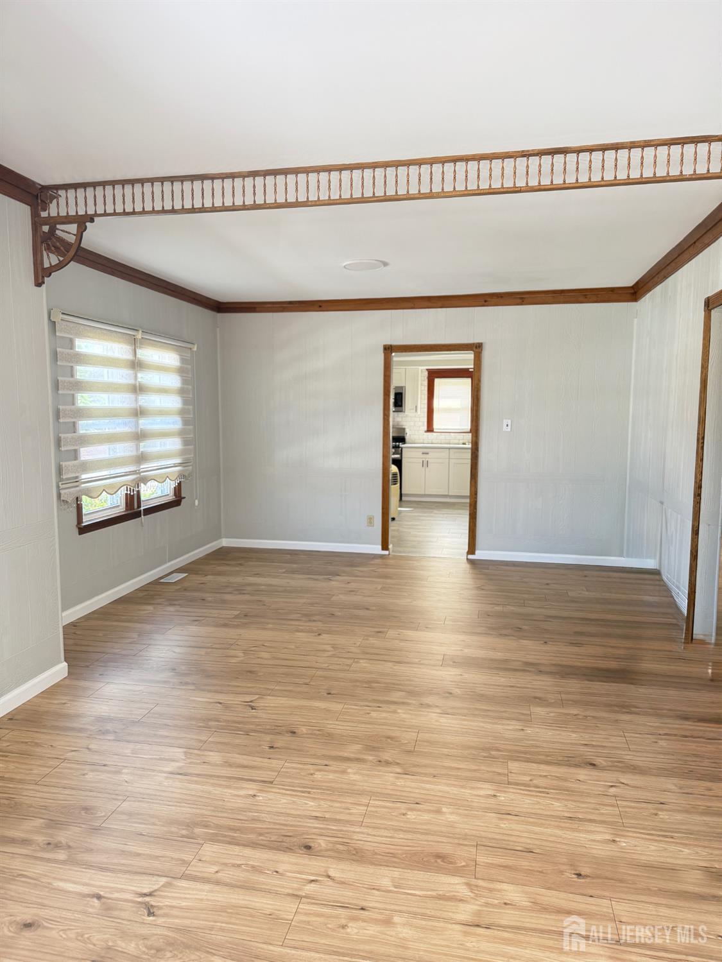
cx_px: 361
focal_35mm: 24
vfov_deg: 71.6
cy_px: 481
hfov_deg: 56.8
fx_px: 667
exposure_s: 1/78
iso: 200
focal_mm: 6.76
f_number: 1.78
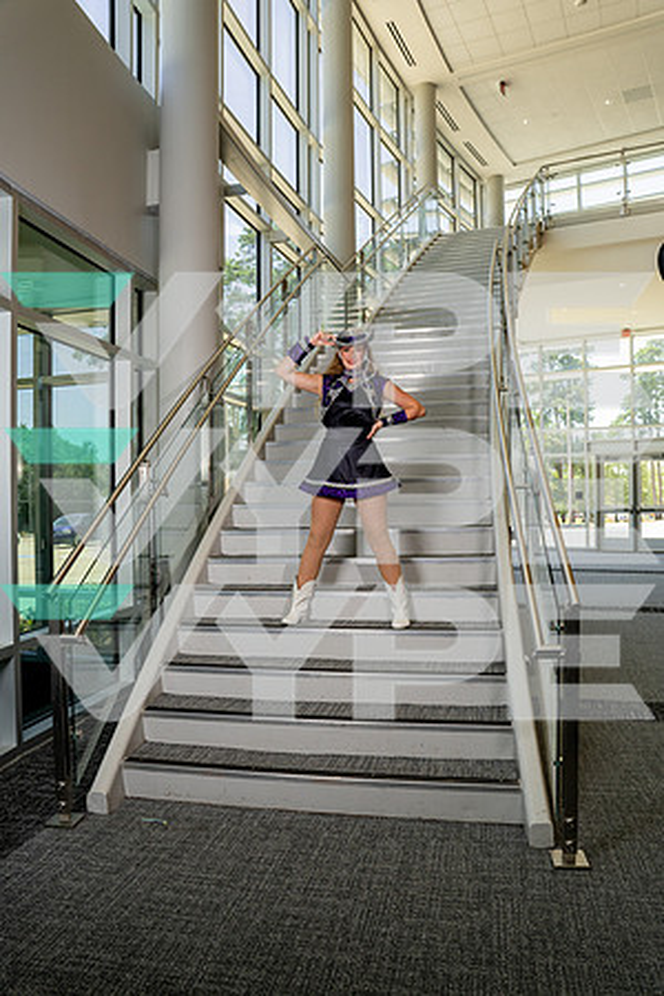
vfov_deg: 67.4
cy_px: 498
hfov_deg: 47.9
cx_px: 332
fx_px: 747
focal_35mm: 27
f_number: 5.6
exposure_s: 1/250
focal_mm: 27
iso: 400
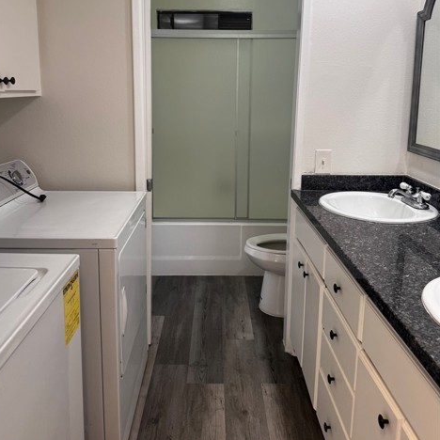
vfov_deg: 55.0
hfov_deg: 55.6
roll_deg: -0.8
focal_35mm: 29
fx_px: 417
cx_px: 215
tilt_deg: -9.4
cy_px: 164
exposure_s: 1/120
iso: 100
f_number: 1.78
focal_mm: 6.76
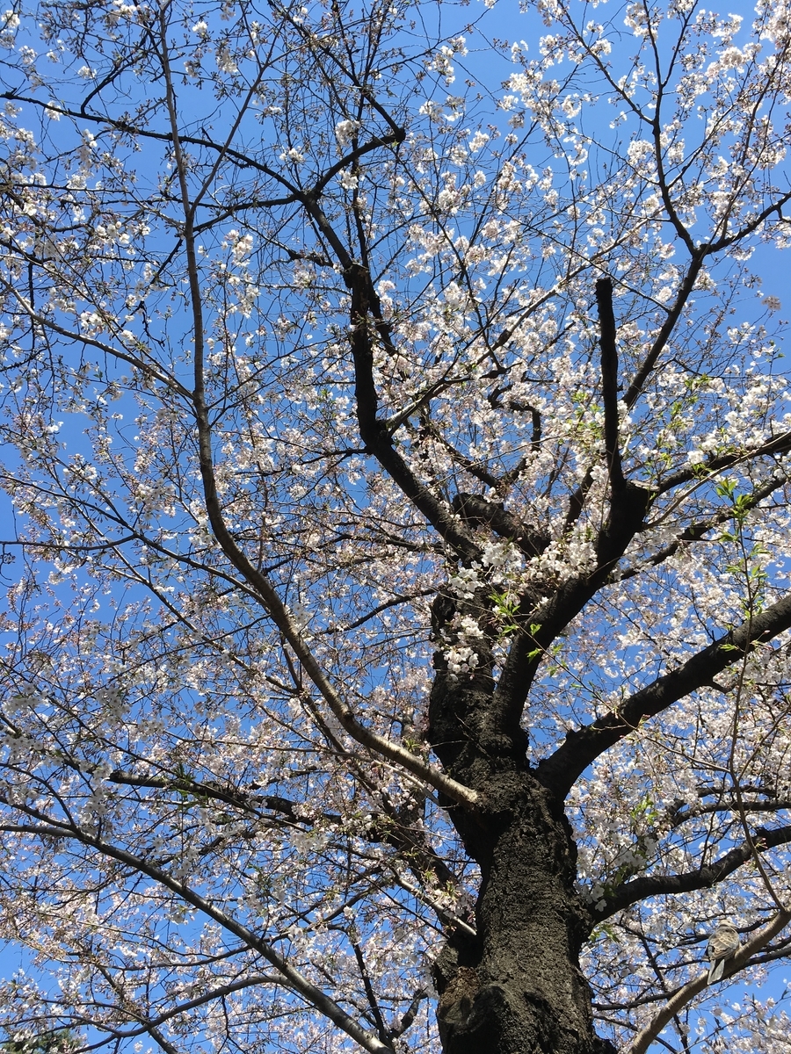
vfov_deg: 61.7
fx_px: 884
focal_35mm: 29
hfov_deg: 48.2
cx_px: 396
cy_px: 527
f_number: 2.2
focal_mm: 4.15
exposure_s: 1/974
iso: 25
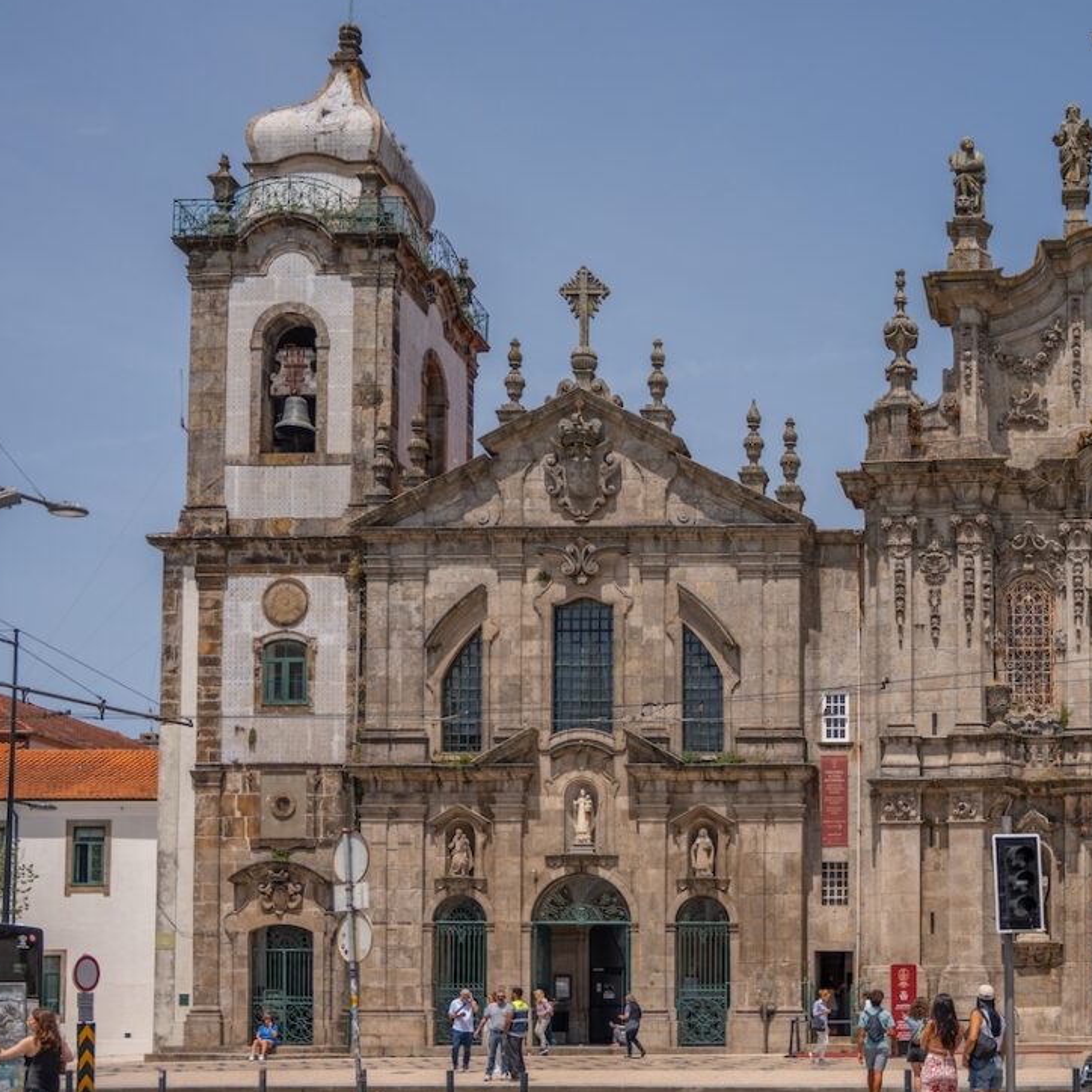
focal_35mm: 43
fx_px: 1539
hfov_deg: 38.3
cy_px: 537
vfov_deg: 39.1
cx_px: 789
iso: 100
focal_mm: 33.1
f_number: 3.2
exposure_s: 1/2500
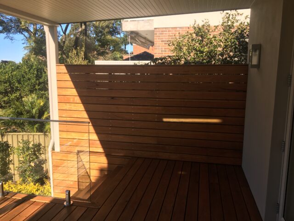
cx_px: 147
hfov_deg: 61.7
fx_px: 246
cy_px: 110
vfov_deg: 48.2
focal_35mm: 29
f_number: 2.2
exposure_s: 1/712
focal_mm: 4.15
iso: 25
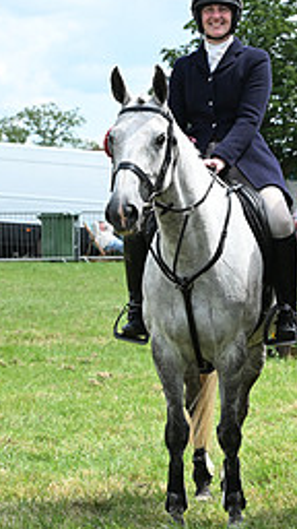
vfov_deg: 9.9
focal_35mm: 218
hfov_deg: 5.5
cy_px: 187
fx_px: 3052
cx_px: 567
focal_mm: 92
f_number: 7.1
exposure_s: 1/800
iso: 500
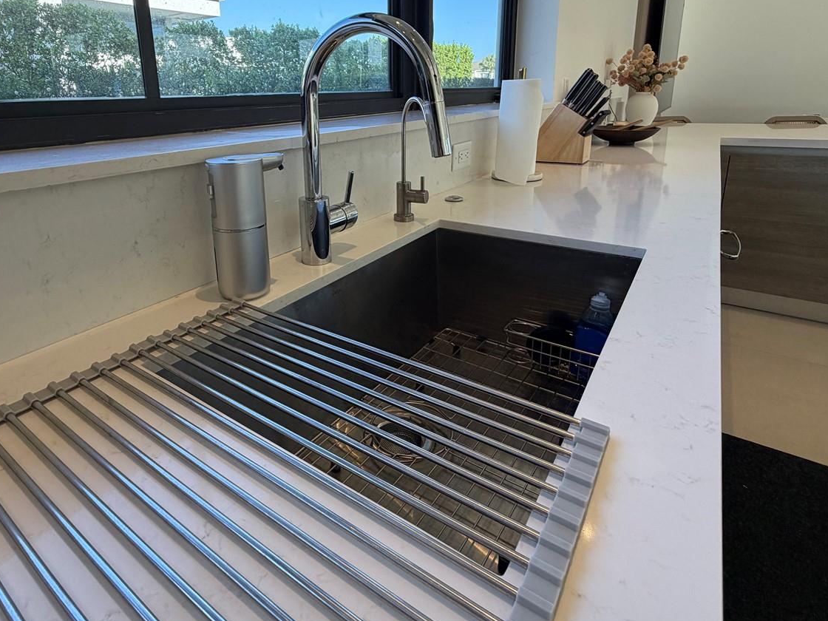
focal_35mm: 20
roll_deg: +2.3
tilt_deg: -13.5
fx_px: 478
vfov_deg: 64.4
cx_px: 358
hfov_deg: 81.3
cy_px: 211
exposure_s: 1/168
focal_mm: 2.22
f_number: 2.2
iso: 64
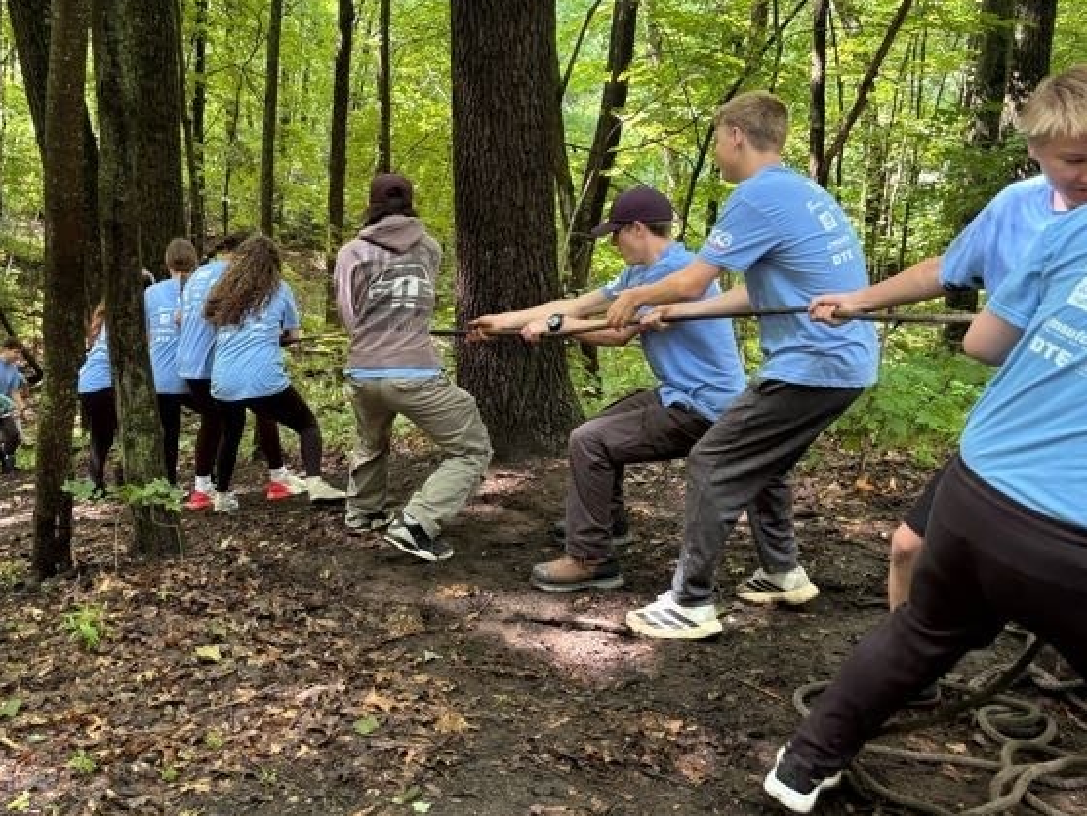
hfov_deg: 46.9
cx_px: 345
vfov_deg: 36.7
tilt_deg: -12.2
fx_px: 1225
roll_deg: -2.5
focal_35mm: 39
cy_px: 321
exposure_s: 1/110
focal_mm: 5.96
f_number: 1.6
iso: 125
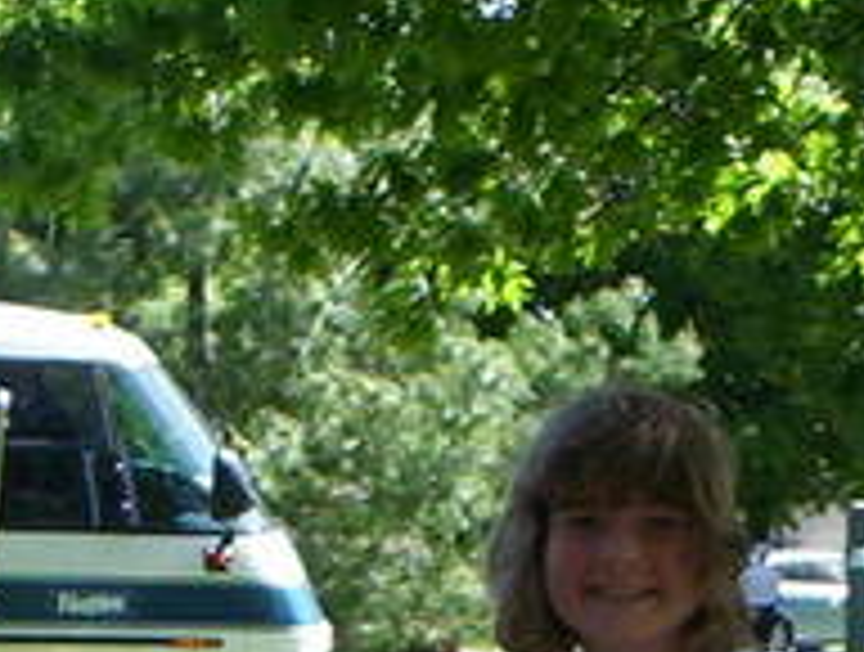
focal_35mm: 160
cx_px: 320
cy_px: 884
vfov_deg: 9.1
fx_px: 4004
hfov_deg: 12.3
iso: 100
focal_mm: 4.99
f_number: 4.5
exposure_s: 1/196
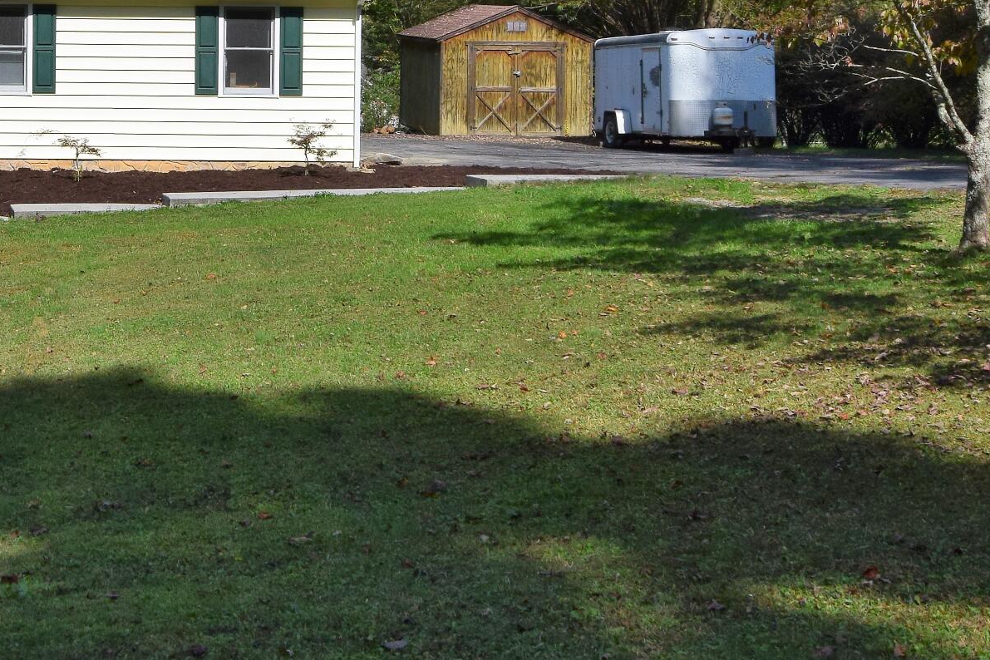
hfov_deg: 27.8
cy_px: -8
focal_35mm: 68
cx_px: -20
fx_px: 1870
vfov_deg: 19.4
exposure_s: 1/500
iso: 360
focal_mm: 18
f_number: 11
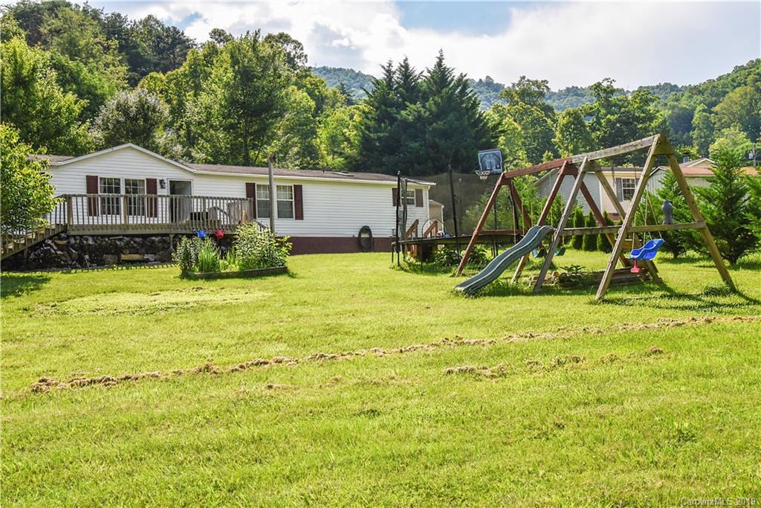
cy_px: 254
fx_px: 803
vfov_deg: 35.1
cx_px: 380
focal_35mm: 38
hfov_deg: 50.7
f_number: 11
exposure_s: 1/500
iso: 1250
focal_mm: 38
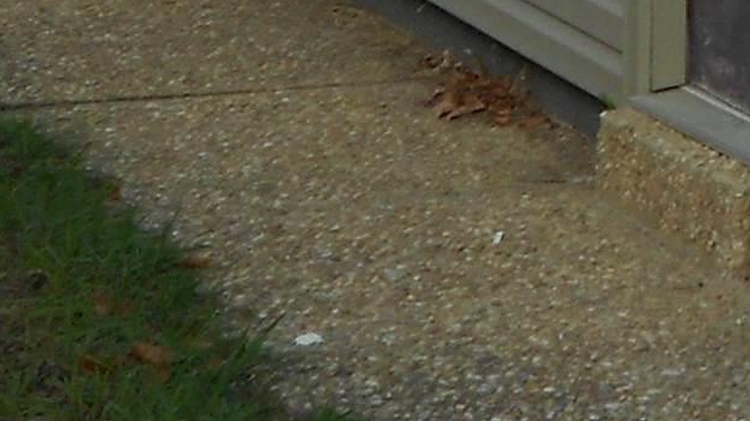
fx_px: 4632
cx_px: 1404
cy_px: -644
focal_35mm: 233
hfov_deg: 8.8
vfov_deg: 5.0
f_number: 4.2
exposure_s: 1/320
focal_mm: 7.7
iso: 80
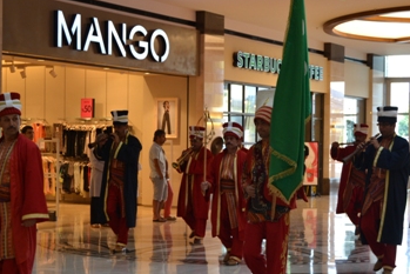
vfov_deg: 15.8
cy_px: 158
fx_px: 987
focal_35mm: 87
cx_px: 159
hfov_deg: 23.4
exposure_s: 1/60
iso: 500
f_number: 5.3
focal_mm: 45
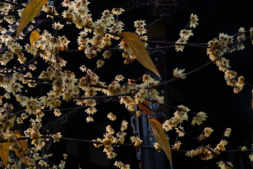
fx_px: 169
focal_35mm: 24
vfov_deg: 52.7
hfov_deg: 71.5
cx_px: 83
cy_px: 102
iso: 100
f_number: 2
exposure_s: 1/100
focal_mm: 15
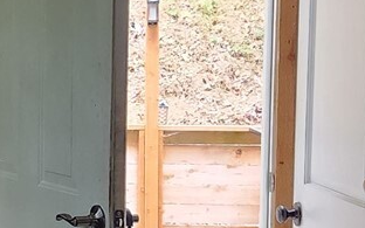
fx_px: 1243
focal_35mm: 125
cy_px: 145
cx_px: -96
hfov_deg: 15.9
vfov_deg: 10.5
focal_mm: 5.4
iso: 640
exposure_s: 1/120
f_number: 1.8
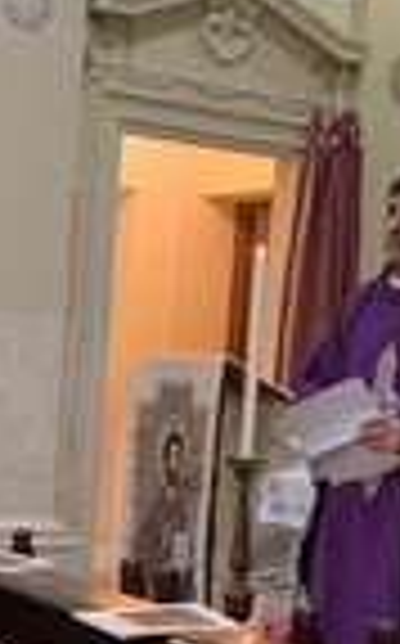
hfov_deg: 14.7
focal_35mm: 88
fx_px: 1540
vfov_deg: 23.5
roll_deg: -3.5
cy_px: 430
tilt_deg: -4.2
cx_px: 74
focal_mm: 4.25
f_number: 1.8
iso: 500
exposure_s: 1/30
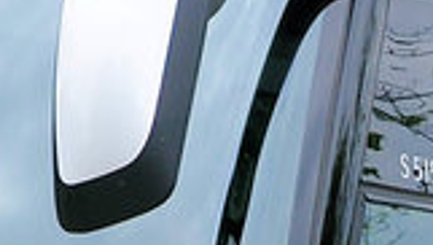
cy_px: 537
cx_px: 508
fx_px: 3219
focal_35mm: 280
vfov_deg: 4.3
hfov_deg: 7.6
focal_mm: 24
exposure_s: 1/200
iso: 200
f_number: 7.1
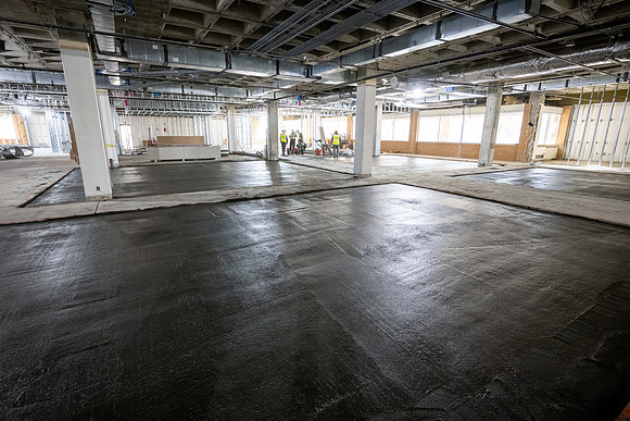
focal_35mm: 18
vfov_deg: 68.9
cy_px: 210
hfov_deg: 91.6
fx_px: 306
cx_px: 315
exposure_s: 1/100
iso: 2500
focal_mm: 17.5
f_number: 4
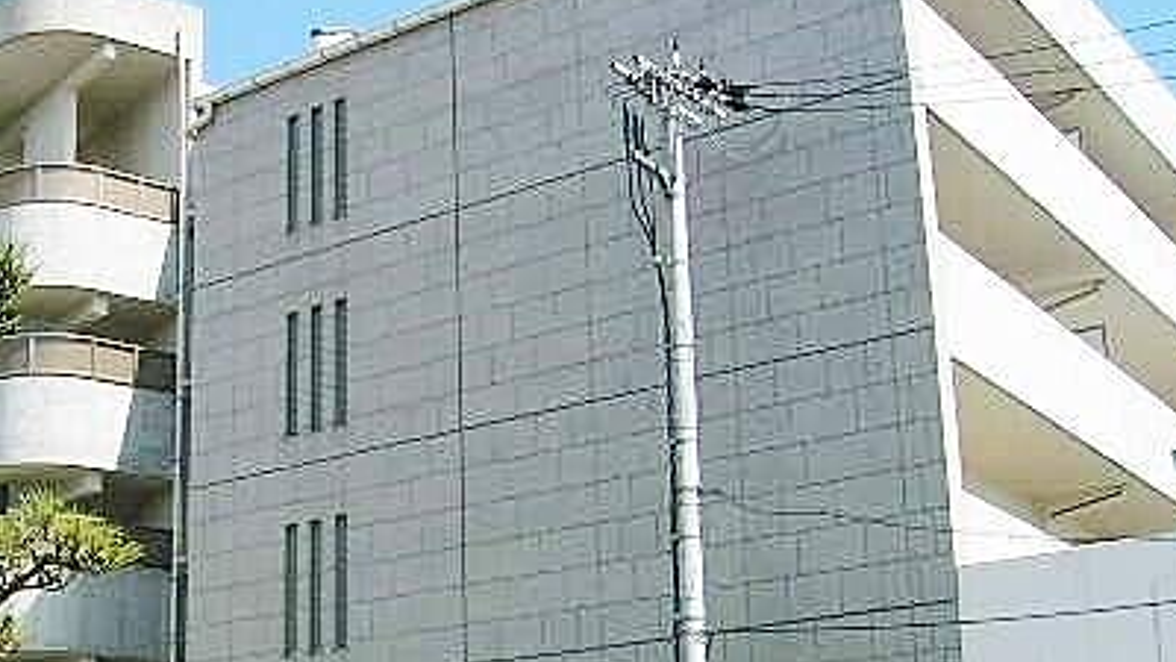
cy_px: 503
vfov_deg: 19.6
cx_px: 279
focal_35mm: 61
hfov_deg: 33.6
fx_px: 1902
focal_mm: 5.4
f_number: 4.8
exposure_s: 1/413
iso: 50
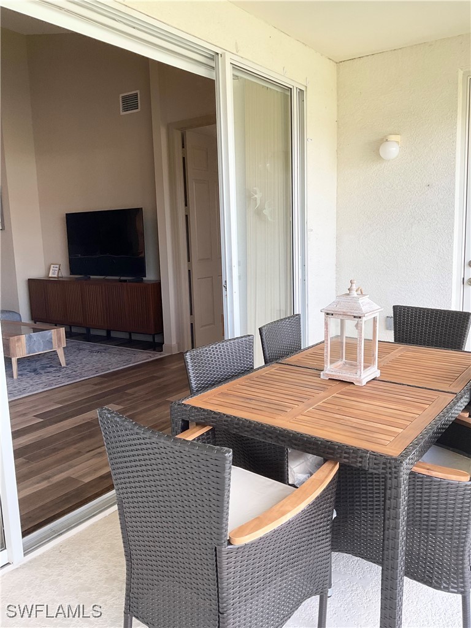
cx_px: 236
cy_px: 314
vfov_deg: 61.7
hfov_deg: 48.2
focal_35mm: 29
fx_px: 526
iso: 32
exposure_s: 1/120
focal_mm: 3
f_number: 1.8
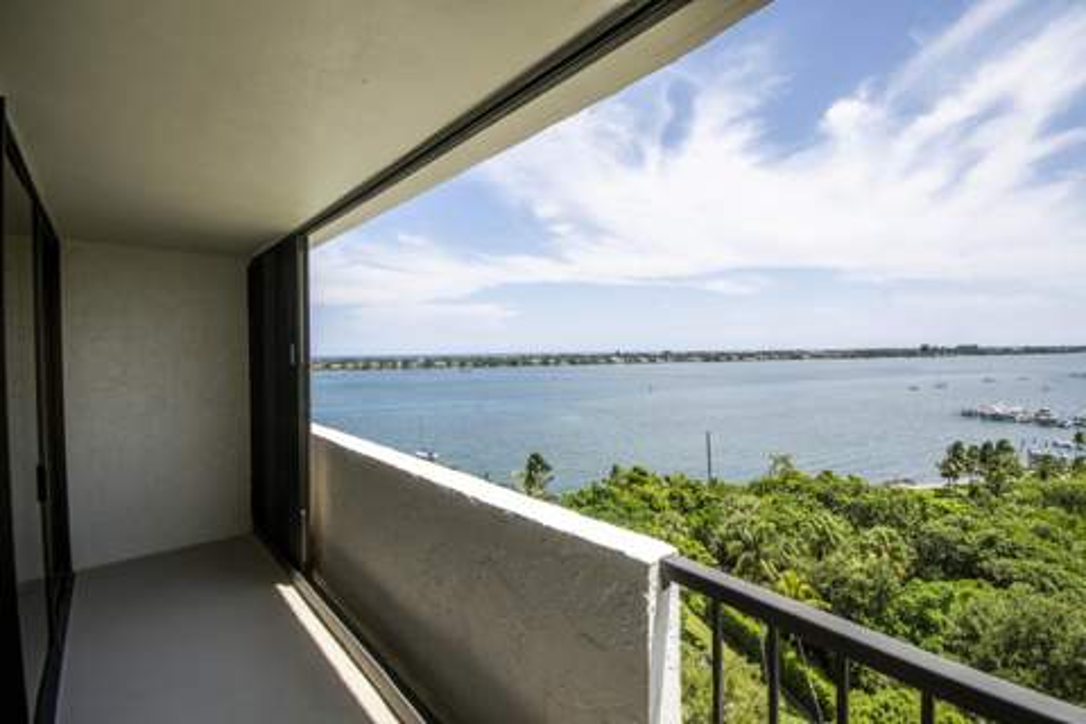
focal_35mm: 15
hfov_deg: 100.4
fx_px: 452
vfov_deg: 77.3
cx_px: 543
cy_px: 362
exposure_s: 1/500
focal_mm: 10
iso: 100
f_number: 8
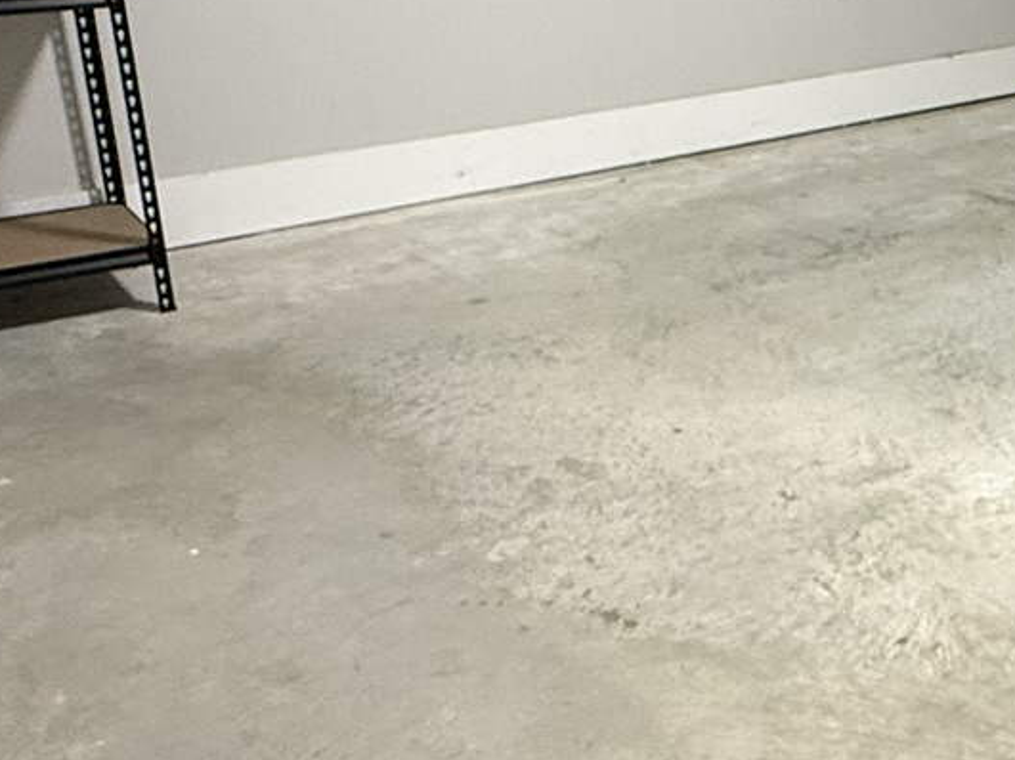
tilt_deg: -18.5
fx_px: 1583
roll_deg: -1.1
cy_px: 277
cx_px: 1072
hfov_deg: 32.0
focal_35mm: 54
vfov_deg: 26.9
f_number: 2.2
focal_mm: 2.22
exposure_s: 1/60
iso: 320
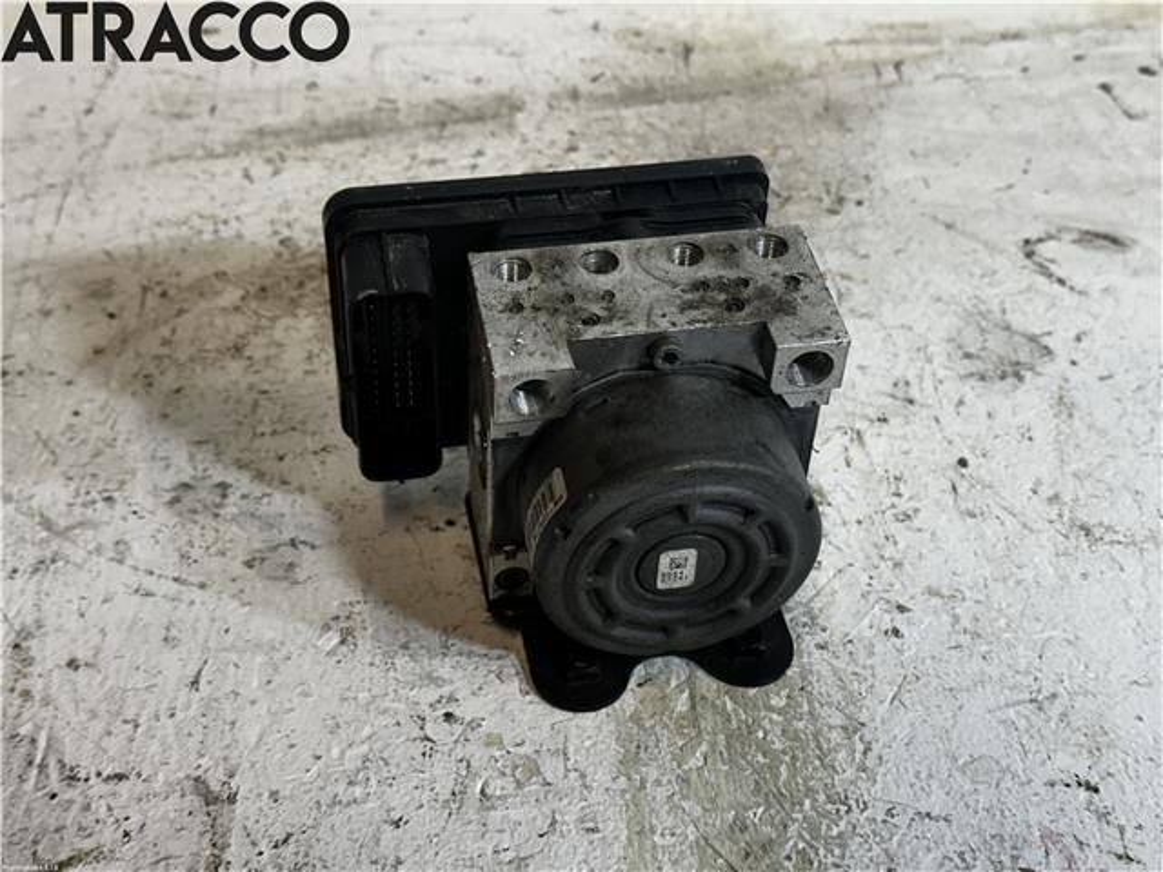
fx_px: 1613
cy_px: 436
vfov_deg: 30.3
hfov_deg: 39.7
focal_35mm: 48
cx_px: 582
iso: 80
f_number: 1.78
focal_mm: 6.86
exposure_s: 1/100
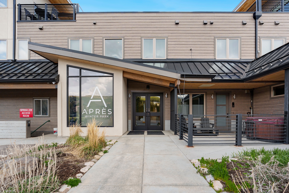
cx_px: 144
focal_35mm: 16
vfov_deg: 73.7
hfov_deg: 96.7
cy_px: 96
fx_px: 128
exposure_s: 1/800
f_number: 4
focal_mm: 16
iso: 800
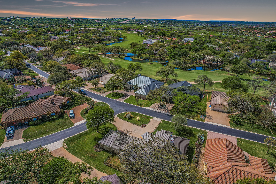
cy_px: 92
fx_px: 169
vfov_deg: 57.2
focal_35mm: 22
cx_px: 138
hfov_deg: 78.6
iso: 150
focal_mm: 8.38
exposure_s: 1/3200
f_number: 2.8
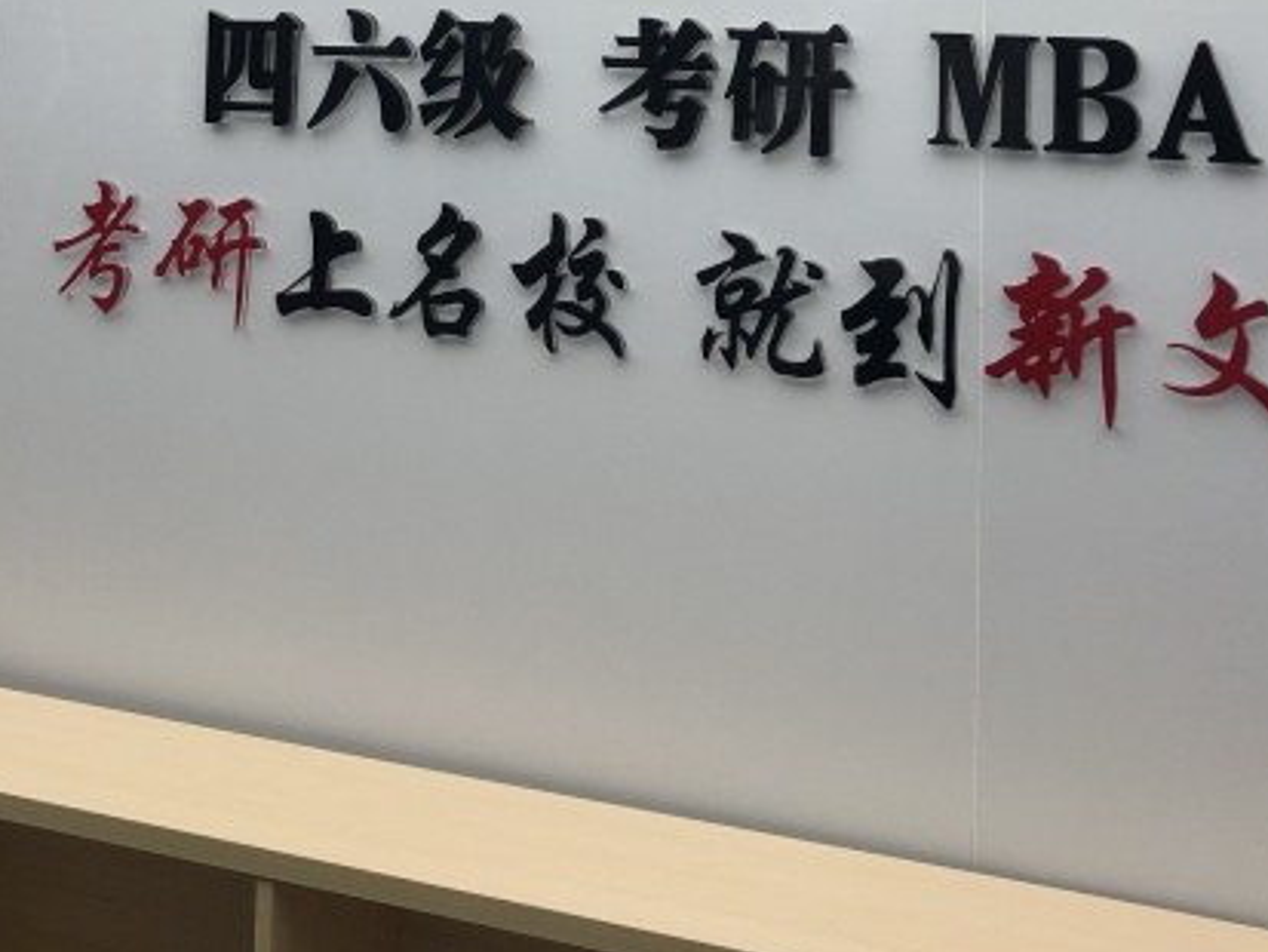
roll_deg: -1.6
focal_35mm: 61
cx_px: 632
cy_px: -63
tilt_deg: +1.8
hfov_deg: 31.7
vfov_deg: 22.8
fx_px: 2235
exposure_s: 1/100
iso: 25
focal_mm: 3.99
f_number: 1.8
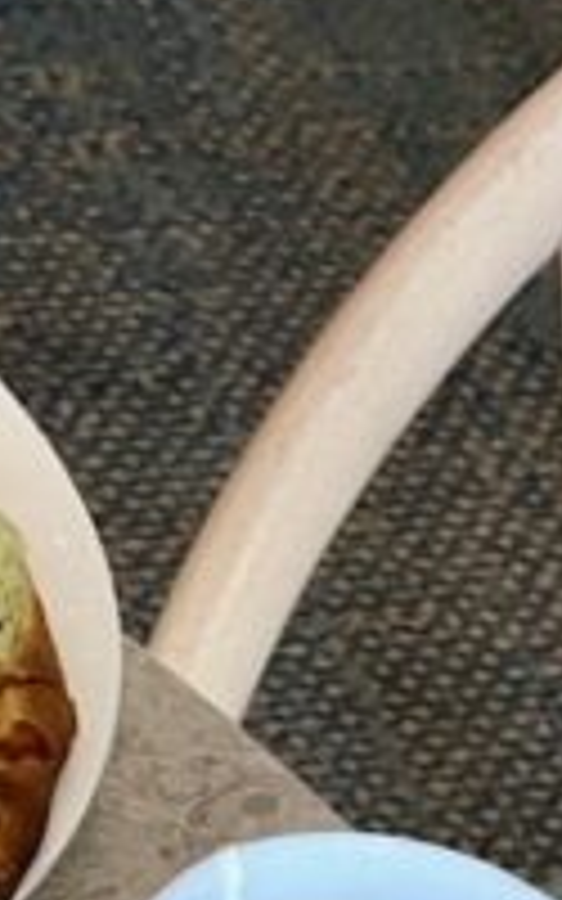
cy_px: 2164
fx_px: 3333
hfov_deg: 9.3
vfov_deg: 12.2
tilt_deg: -61.4
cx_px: -364
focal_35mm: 136
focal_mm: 5.1
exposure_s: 1/40
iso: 400
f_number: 1.6
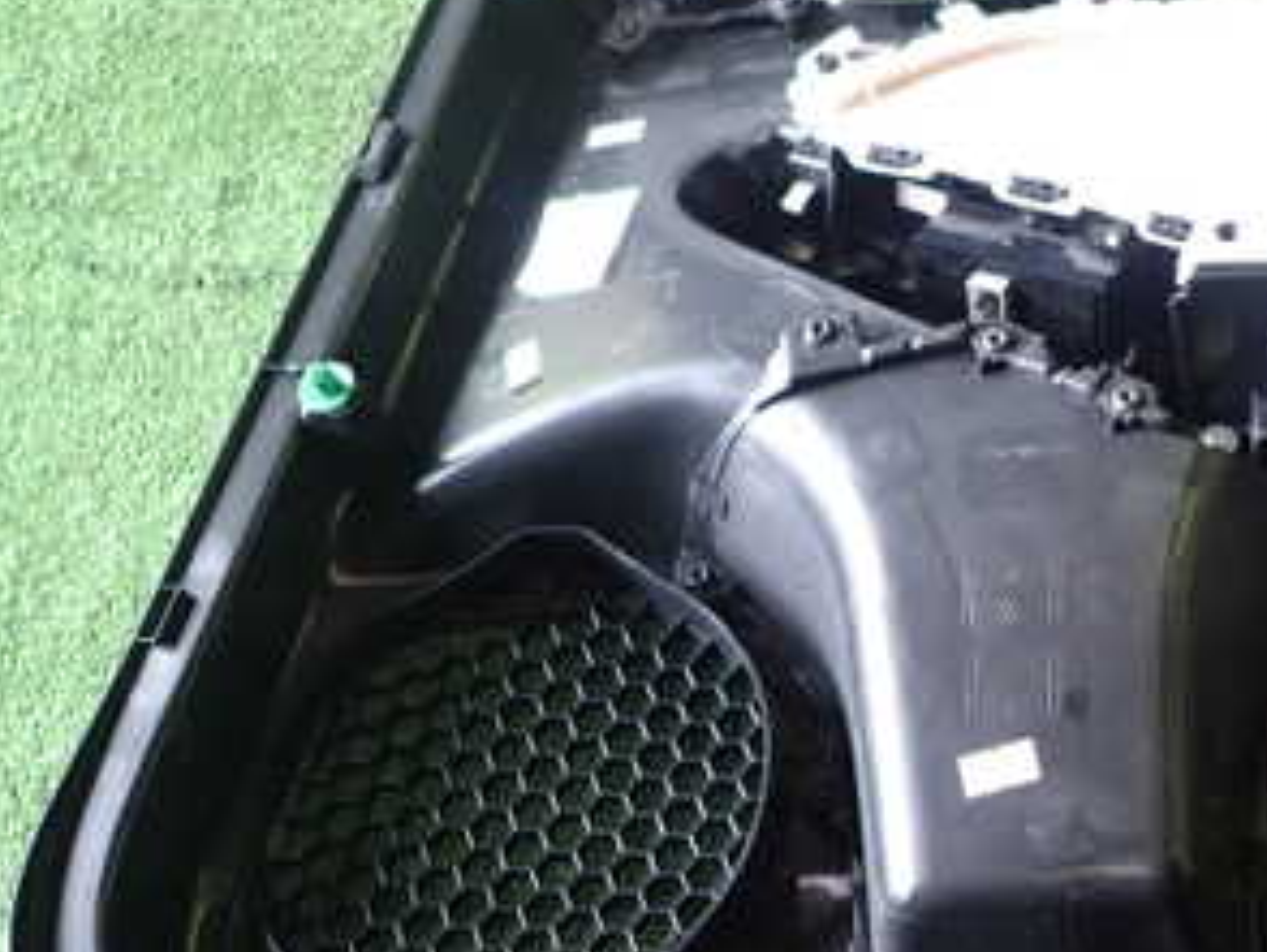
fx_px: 1868
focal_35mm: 51
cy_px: 422
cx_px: 1181
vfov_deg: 28.6
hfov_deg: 34.9
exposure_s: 1/30
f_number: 2
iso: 250
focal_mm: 4.5
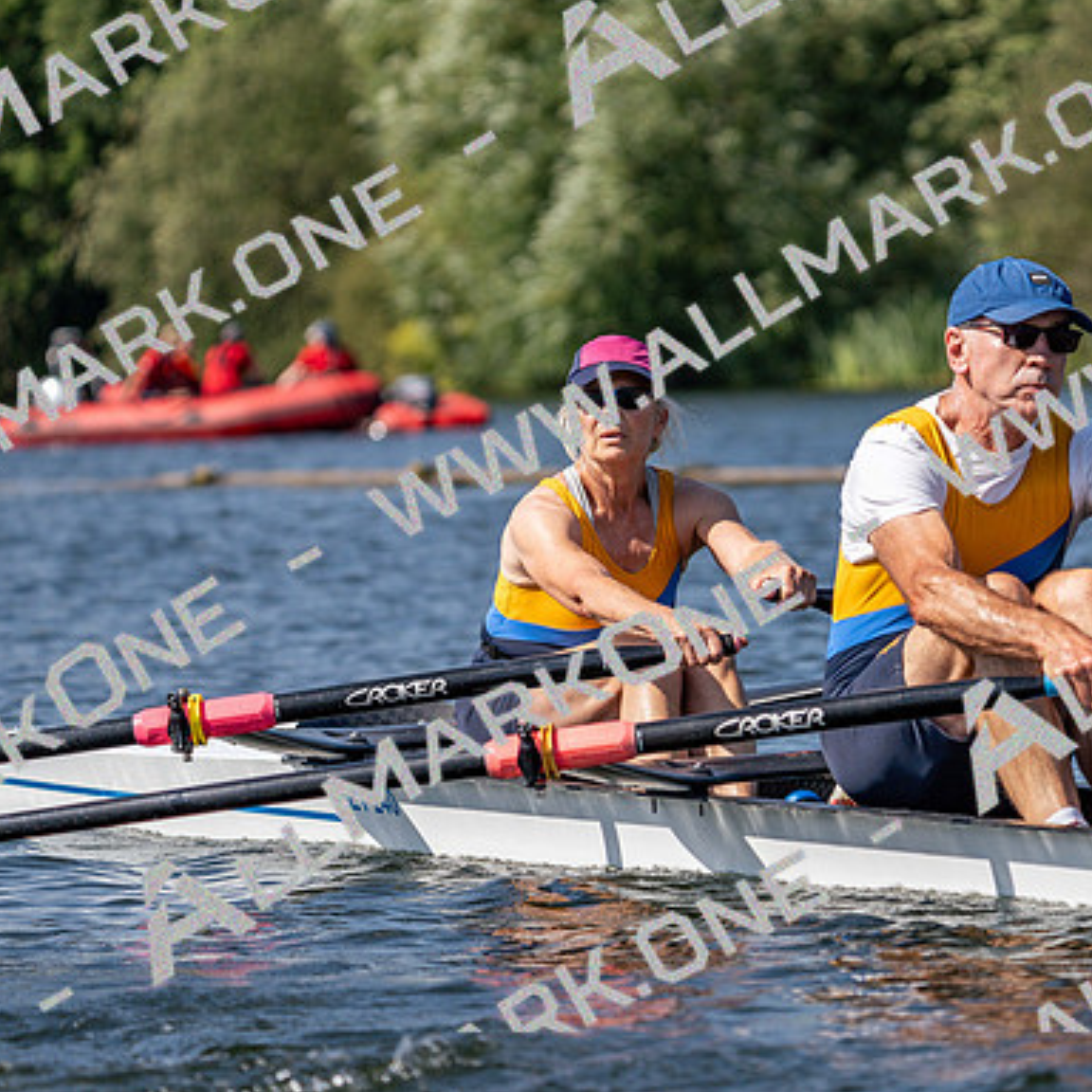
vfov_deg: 6.1
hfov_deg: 6.1
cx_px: 719
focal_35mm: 289
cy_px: 545
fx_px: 10315
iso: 250
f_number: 5.6
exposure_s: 1/2000
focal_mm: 225
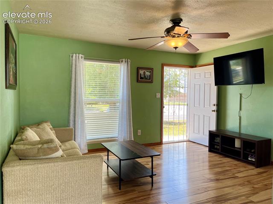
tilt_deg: -1.9
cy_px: 102
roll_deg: +0.2
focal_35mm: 26
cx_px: 136
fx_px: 205
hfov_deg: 67.3
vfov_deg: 53.0
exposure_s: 1/137
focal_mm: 5.1
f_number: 1.6
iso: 32
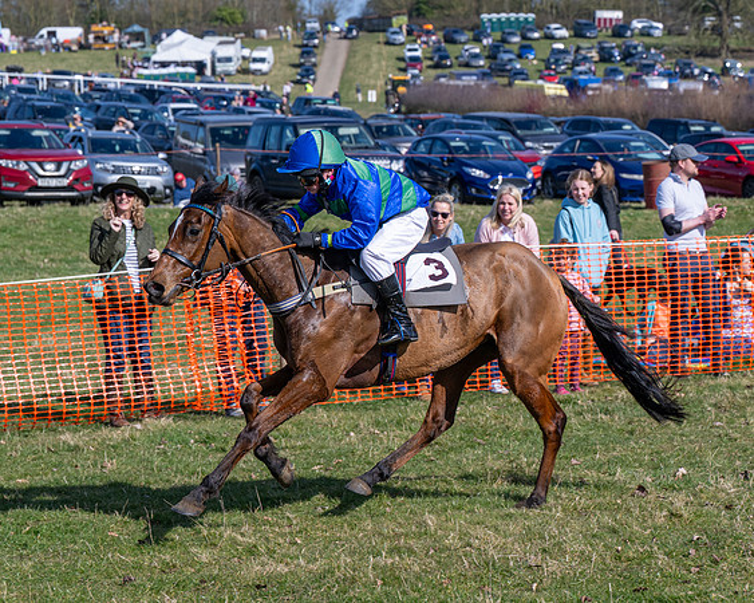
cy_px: 323
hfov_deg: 18.9
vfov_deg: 15.2
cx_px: 498
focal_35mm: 101
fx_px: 2253
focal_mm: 70
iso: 200
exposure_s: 1/1600
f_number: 5
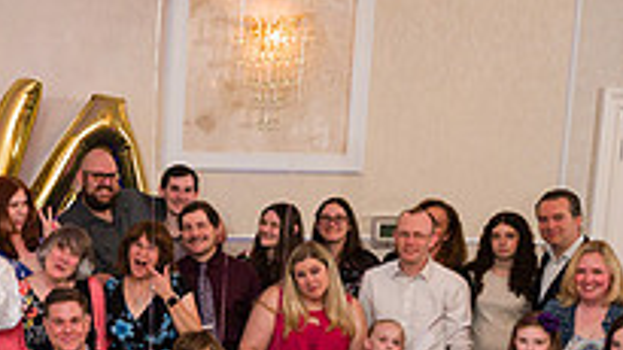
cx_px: -79
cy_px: 289
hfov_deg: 25.4
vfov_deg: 15.5
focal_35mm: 77
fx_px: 1271
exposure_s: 1/200
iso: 1250
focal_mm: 26
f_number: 5
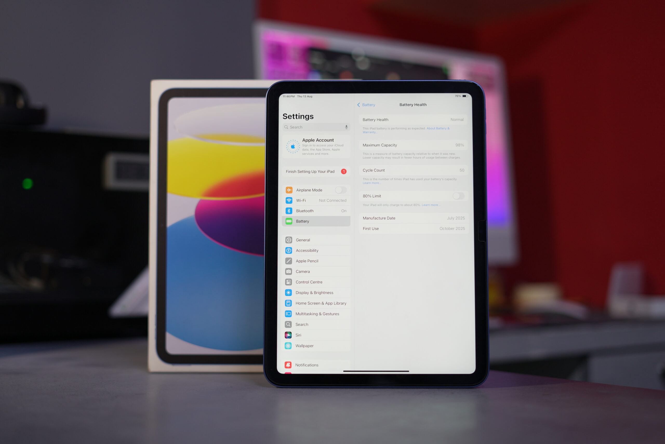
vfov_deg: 27.0
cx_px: 332
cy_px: 222
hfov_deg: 39.6
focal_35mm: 50
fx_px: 924
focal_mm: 50
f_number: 2.2
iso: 320
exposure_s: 1/100
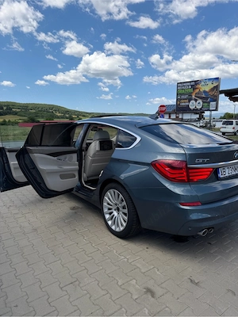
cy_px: 158
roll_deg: +0.1
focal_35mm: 24
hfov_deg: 56.8
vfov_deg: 71.6
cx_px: 119
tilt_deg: -8.2
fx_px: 220
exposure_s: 1/3759
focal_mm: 6.76
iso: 80
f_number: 1.78
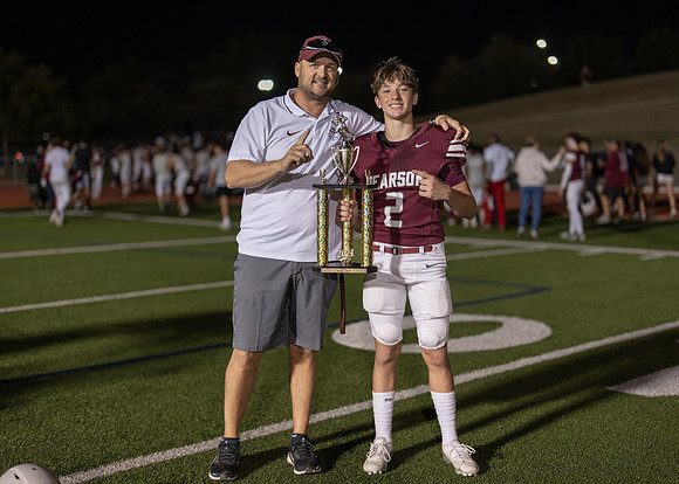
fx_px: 1041
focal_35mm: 54
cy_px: 245
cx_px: 341
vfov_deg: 26.2
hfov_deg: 36.1
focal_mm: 50
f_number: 1.2
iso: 640
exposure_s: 1/320
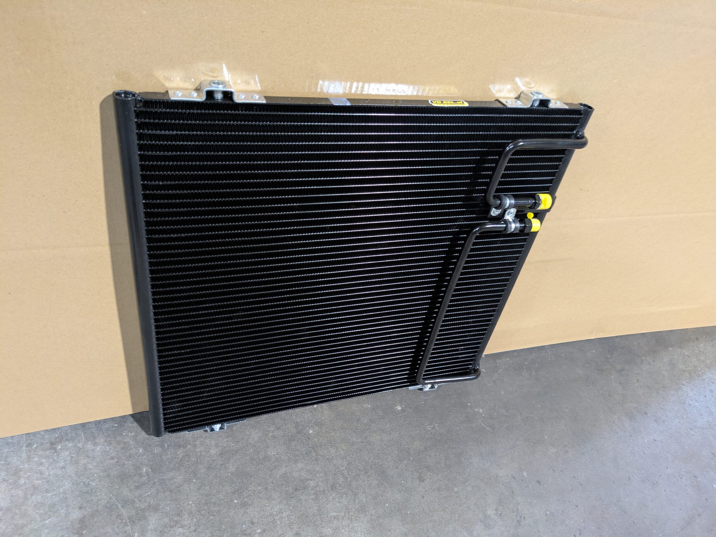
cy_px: 268
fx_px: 517
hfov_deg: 69.4
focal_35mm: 25
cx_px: 358
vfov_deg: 54.9
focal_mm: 5.43
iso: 561
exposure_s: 1/25
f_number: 1.89
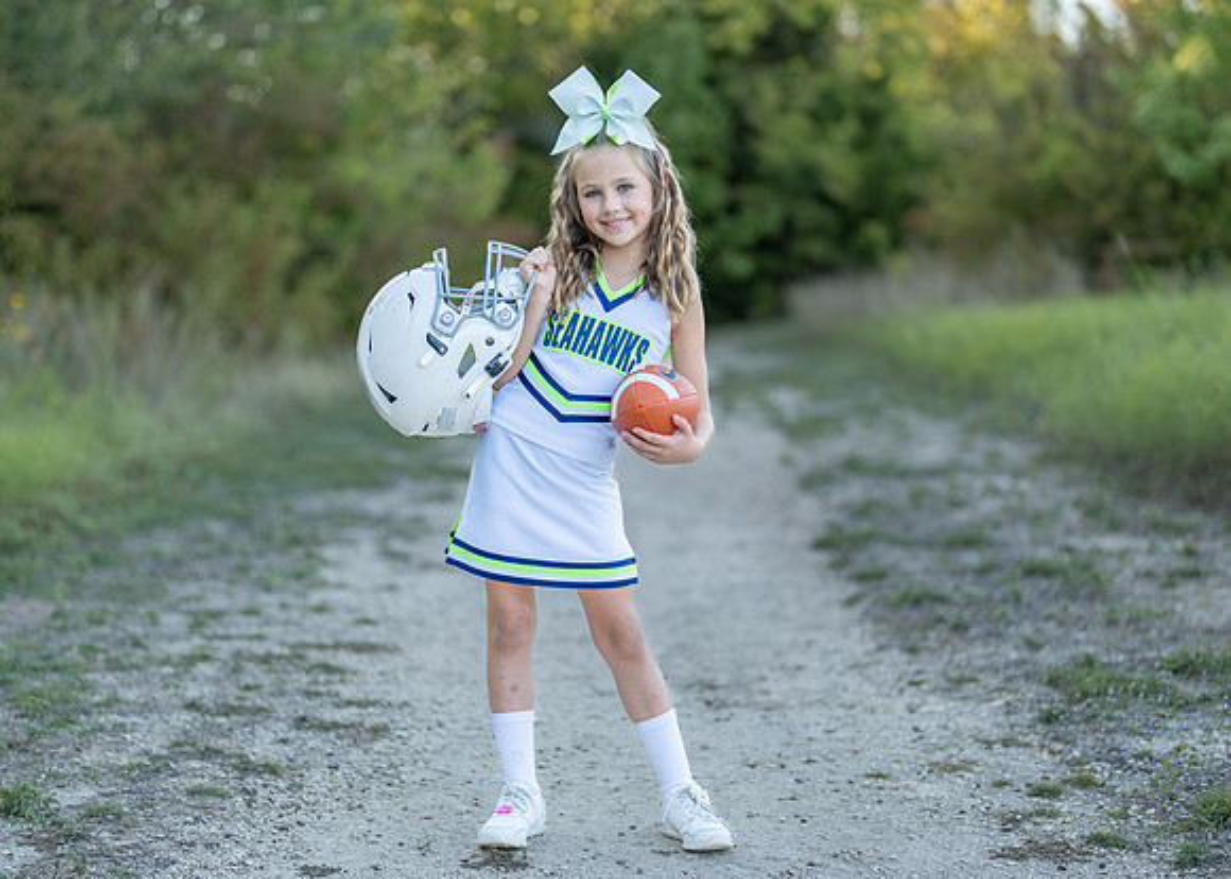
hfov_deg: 28.9
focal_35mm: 68
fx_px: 2384
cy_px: 465
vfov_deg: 20.9
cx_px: 591
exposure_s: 1/800
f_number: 1.2
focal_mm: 50
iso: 100
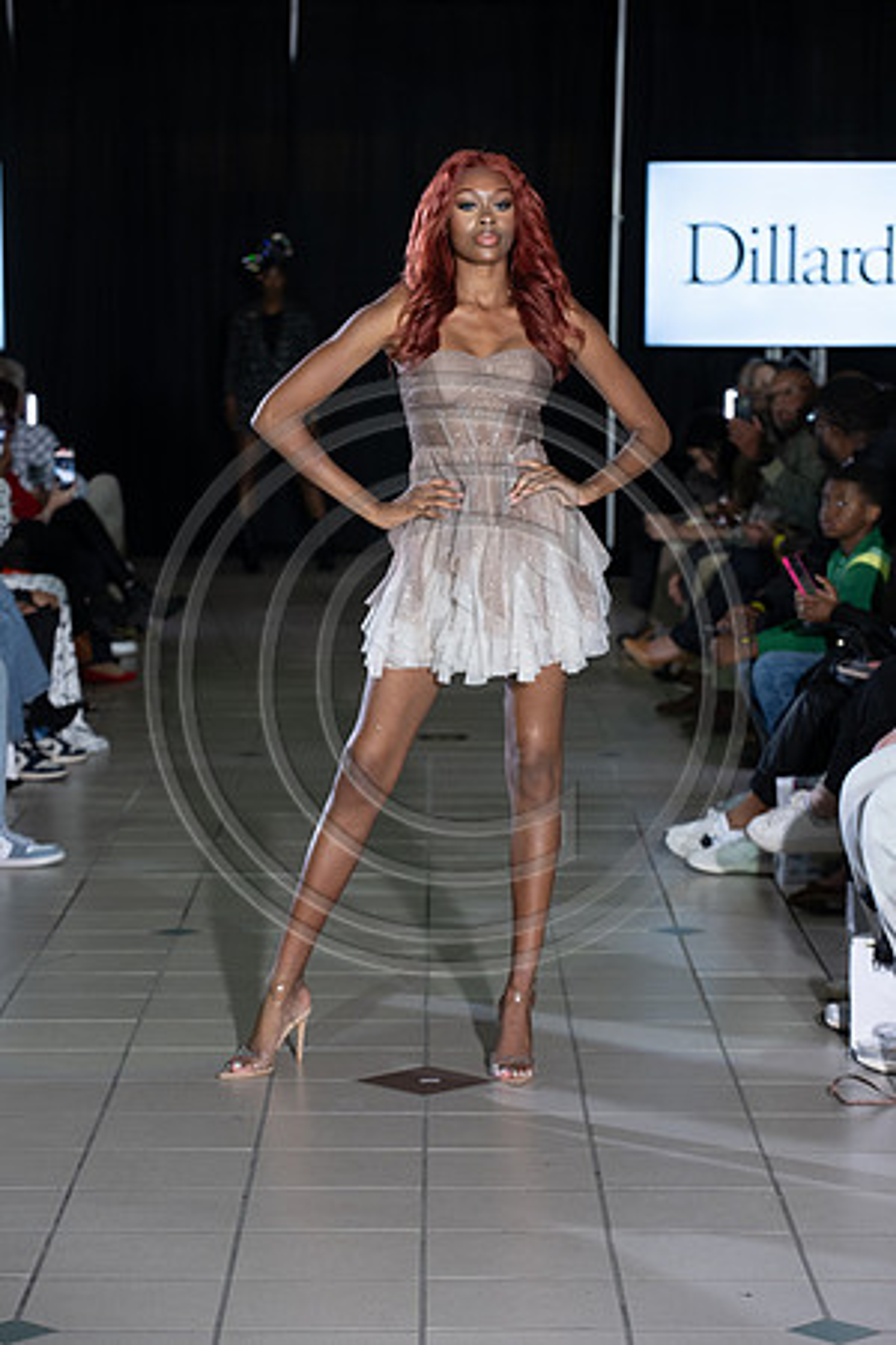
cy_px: 672
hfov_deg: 13.4
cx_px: 448
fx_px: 3808
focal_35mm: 102
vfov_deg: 20.0
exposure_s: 1/160
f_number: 5
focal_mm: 102
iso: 1250
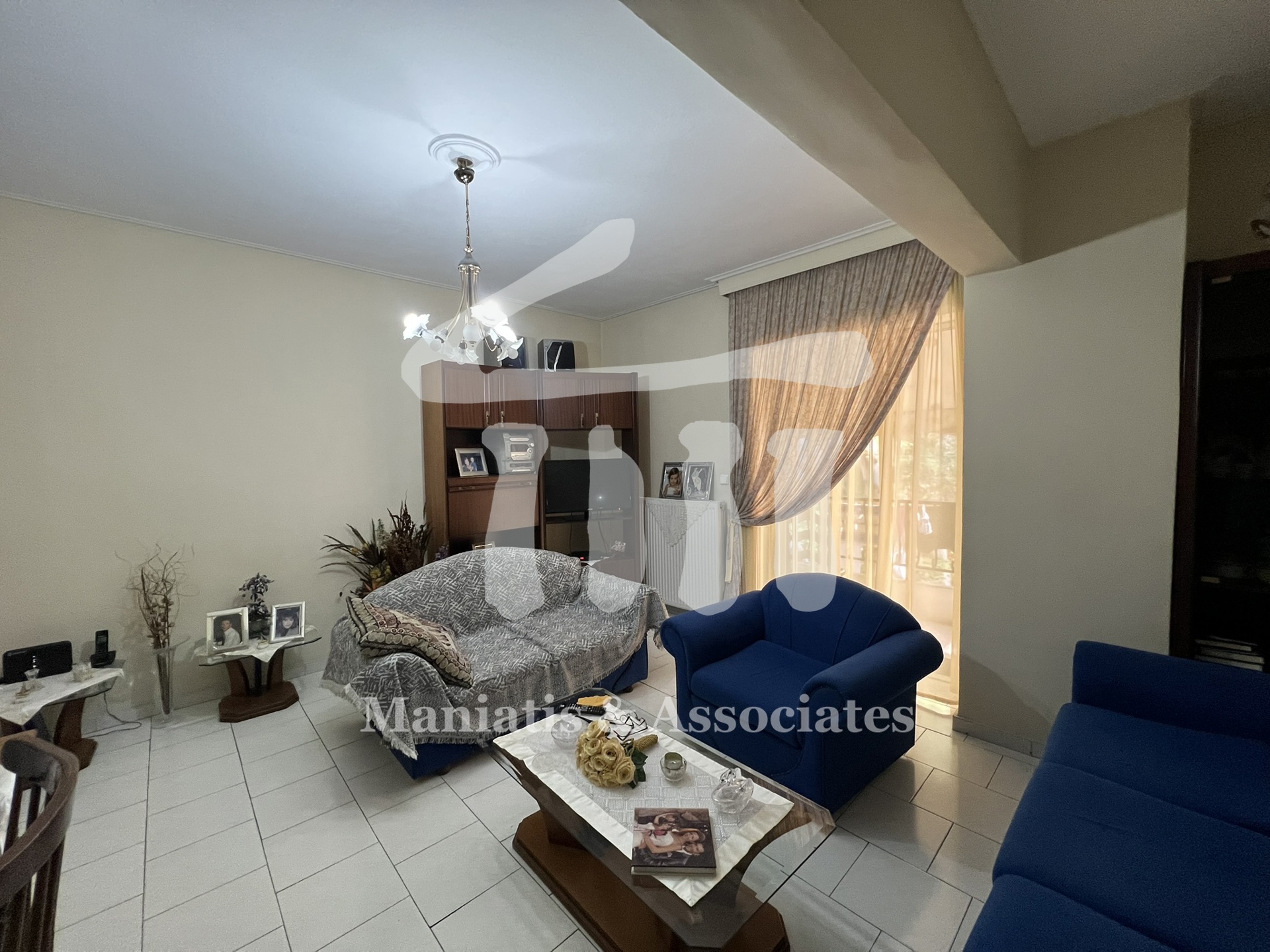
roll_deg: +0.8
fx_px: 477
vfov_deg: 89.9
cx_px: 635
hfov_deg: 106.2
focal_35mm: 13
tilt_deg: -1.8
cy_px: 476
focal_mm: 1.57
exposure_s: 1/50
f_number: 1.8
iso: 250
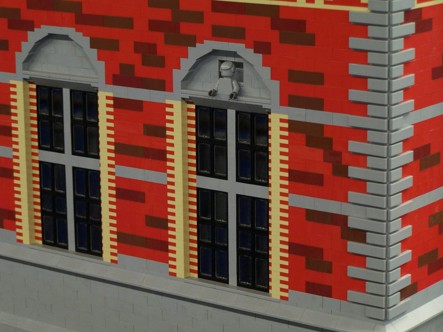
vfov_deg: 12.7
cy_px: 166
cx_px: 222
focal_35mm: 117
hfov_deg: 16.8
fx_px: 1497
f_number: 3.2
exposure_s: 1/2
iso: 80
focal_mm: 19.4
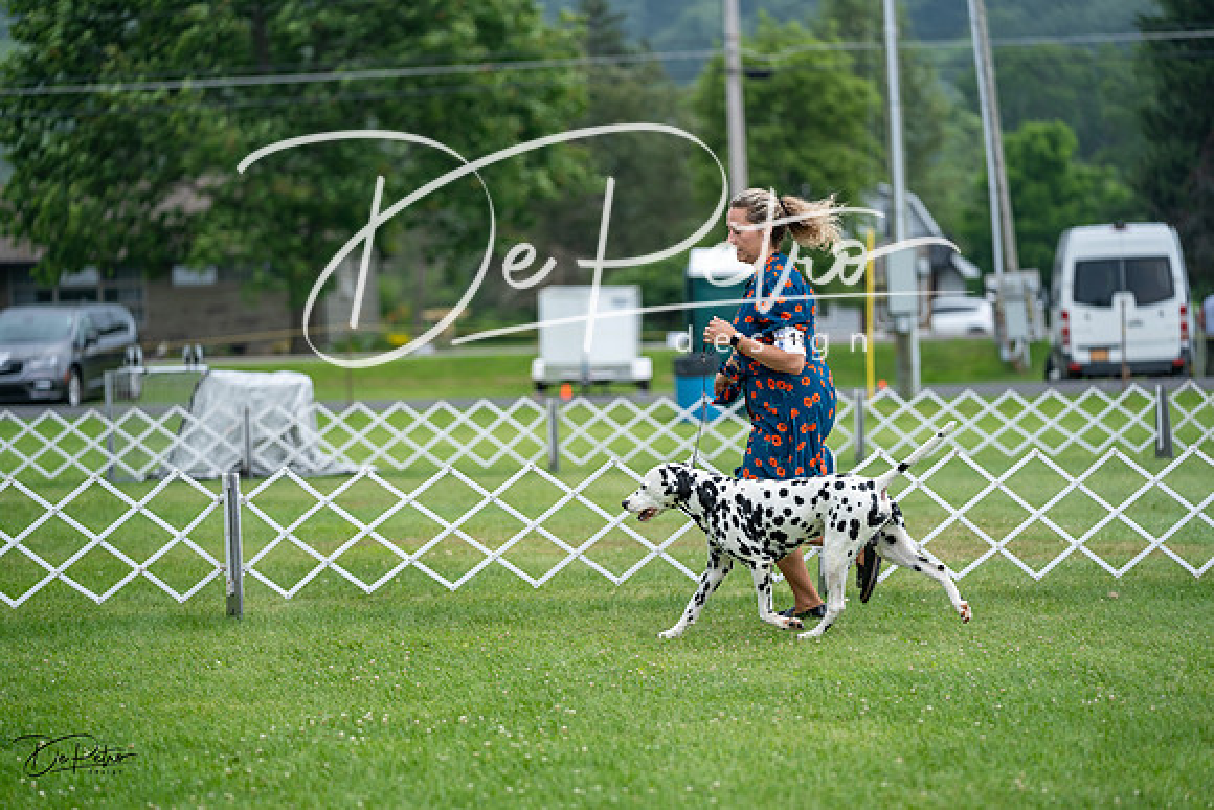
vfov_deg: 10.6
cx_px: 607
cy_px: 405
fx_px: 4351
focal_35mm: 129
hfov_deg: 15.9
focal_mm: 129
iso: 100
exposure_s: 1/500
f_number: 2.8
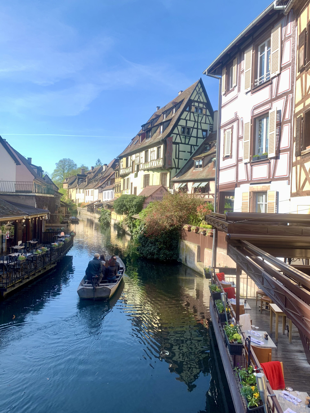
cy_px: 206
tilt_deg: +0.8
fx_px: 310
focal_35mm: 26
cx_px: 155
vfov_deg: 67.3
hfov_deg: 53.1
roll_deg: -2.0
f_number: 1.8
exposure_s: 1/235
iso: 25
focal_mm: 4.25
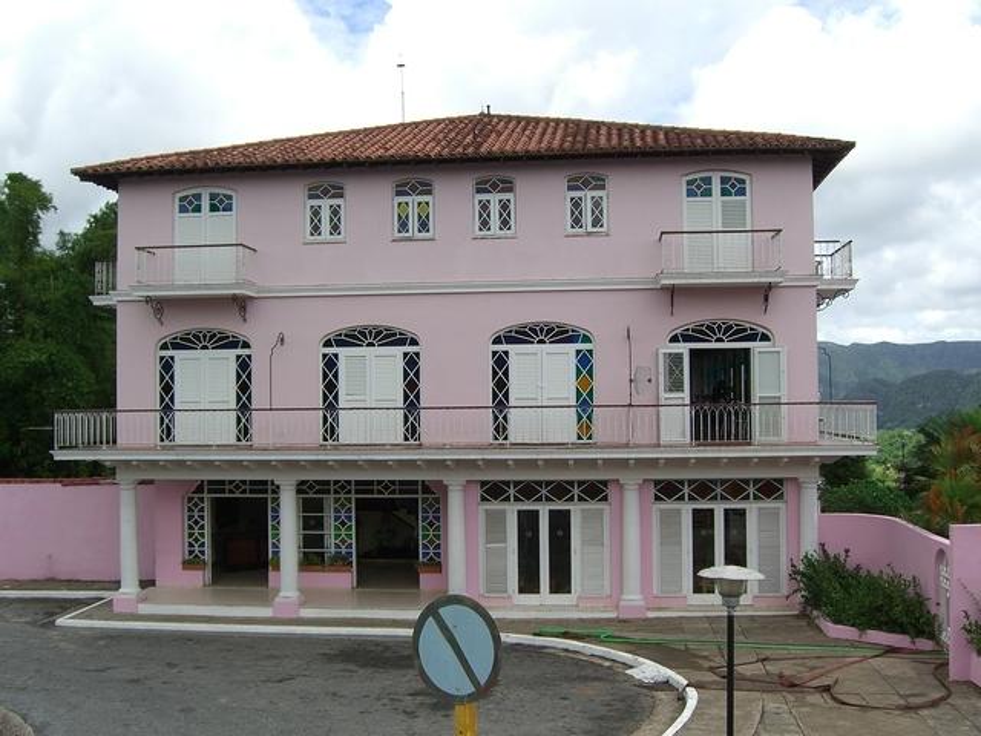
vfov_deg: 37.7
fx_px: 1077
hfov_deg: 49.0
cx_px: 490
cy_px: 368
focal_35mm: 38
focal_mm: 7.9
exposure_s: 1/640
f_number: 4
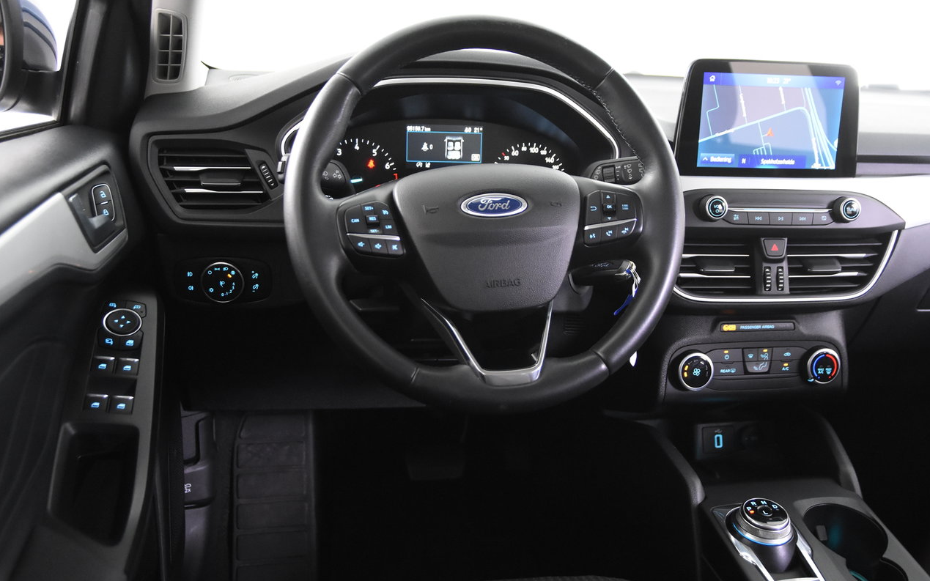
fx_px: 938
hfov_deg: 52.8
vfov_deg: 34.4
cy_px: 308
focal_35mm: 37
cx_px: 462
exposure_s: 1/40
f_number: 3
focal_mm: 24
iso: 4000
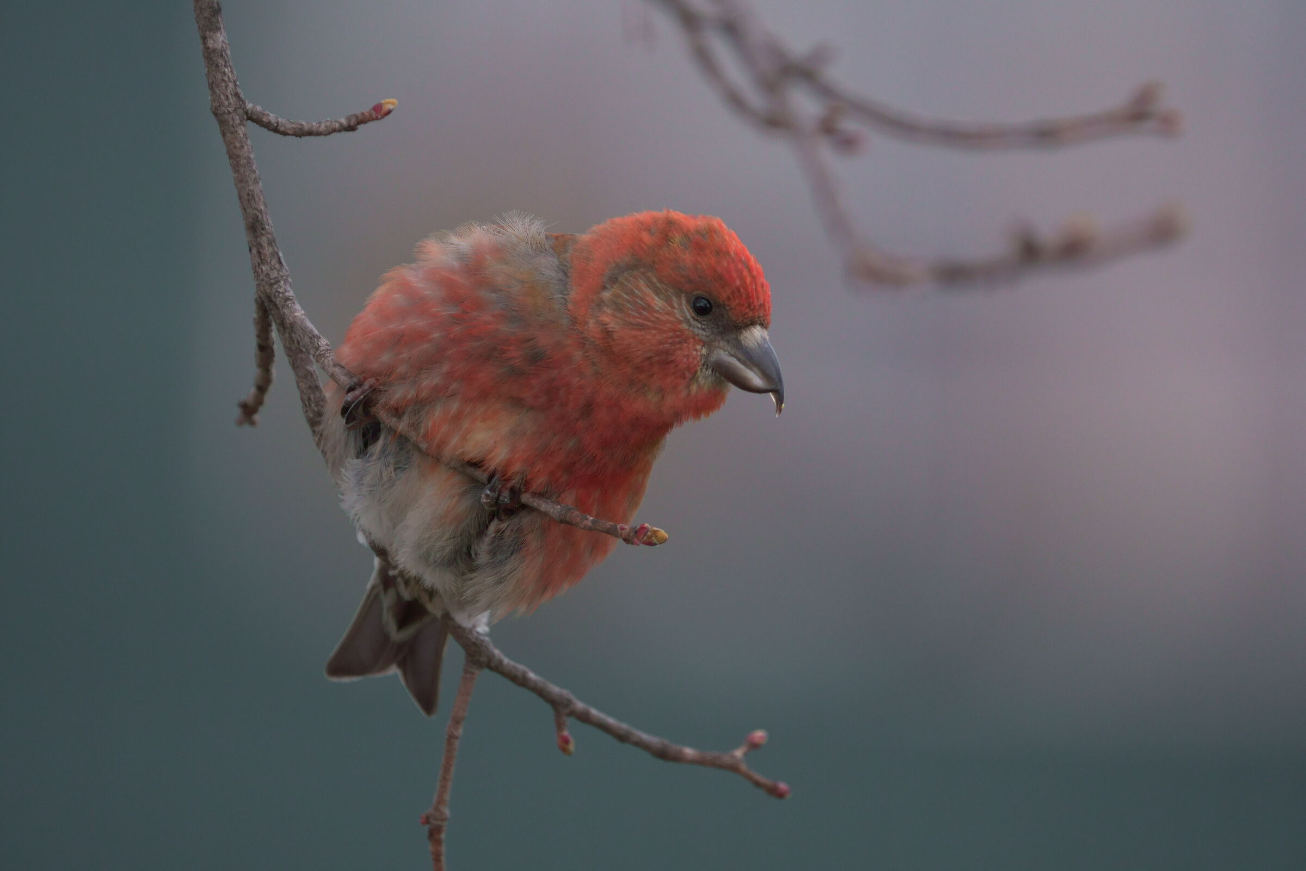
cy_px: 436
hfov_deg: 2.3
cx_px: 653
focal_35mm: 900
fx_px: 32647
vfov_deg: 1.5
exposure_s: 1/800
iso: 800
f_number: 6.3
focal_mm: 600
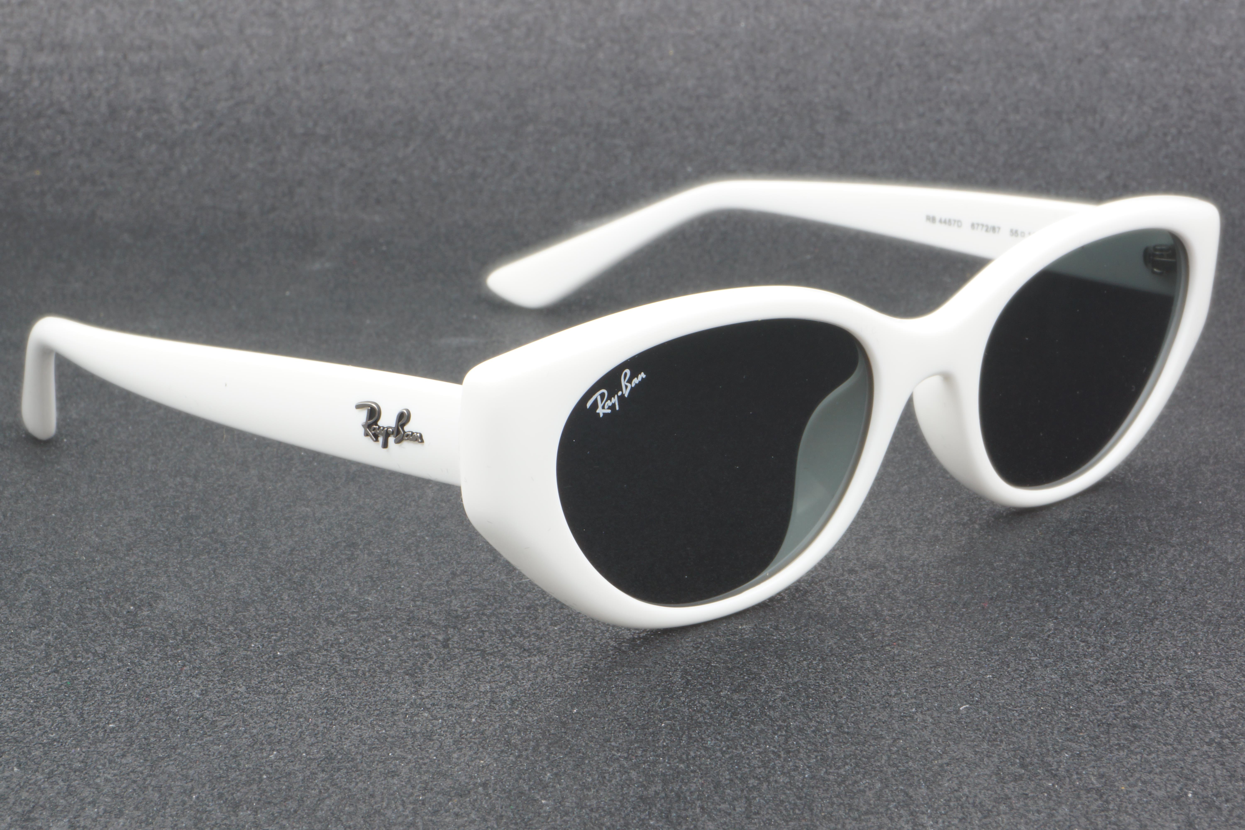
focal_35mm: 82
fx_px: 2853
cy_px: 415
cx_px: 622
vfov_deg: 16.6
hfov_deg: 24.6
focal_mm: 55
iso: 100
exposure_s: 1.3
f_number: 32
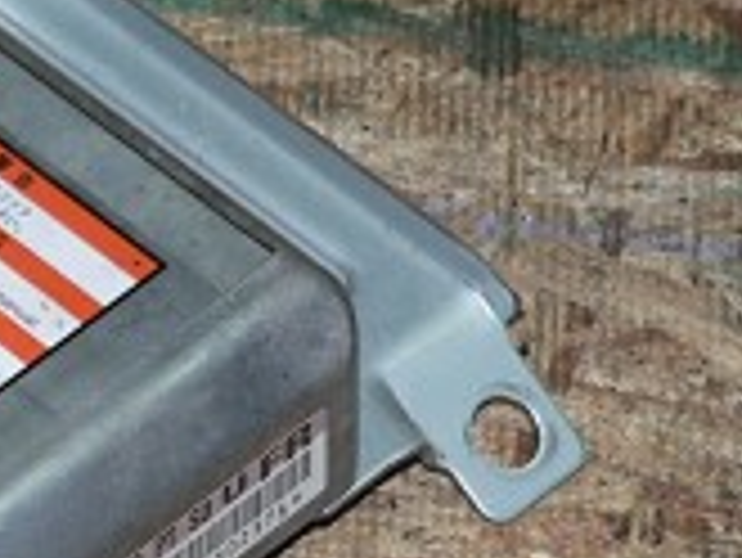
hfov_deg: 6.5
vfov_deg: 4.9
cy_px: 504
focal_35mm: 302
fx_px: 6478
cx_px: -184
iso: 100
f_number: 2.8
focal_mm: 17.3
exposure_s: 1/60
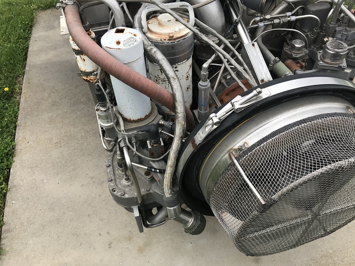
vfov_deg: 49.7
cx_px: 178
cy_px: 133
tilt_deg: -47.3
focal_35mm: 28
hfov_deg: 63.5
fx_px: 287
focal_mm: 3.99
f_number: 1.8
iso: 20
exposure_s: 1/847
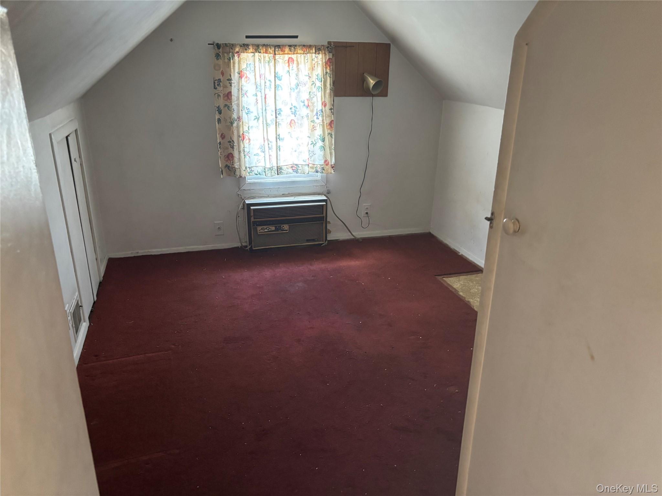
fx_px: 497
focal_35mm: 26
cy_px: 248
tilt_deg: -18.5
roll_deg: -1.1
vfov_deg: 53.1
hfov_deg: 67.3
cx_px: 331
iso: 640
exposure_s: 1/40
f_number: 1.6
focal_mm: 5.96
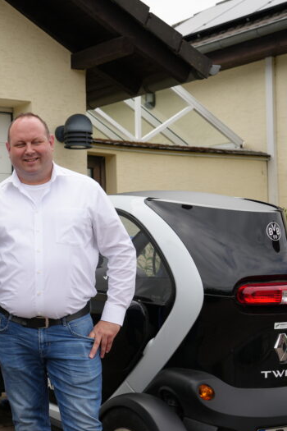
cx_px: -2
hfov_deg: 19.7
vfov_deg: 30.1
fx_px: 801
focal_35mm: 67
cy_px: 218
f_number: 4.5
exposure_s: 1/640
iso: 100
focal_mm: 44
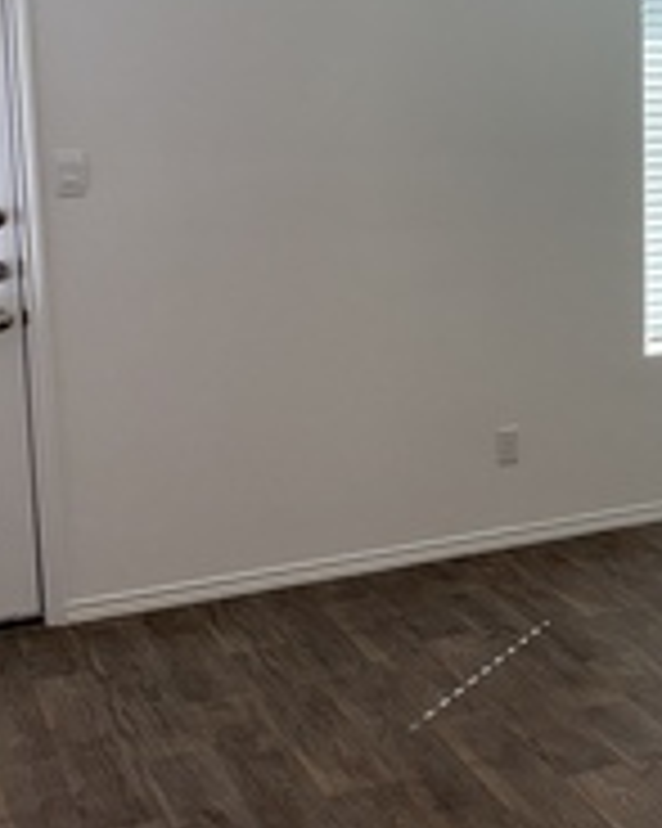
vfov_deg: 30.8
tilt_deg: -5.2
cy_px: 297
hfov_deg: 23.5
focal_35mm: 61
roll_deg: -0.9
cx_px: 716
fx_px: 1495
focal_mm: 6.76
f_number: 1.78
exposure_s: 1/292
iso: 50
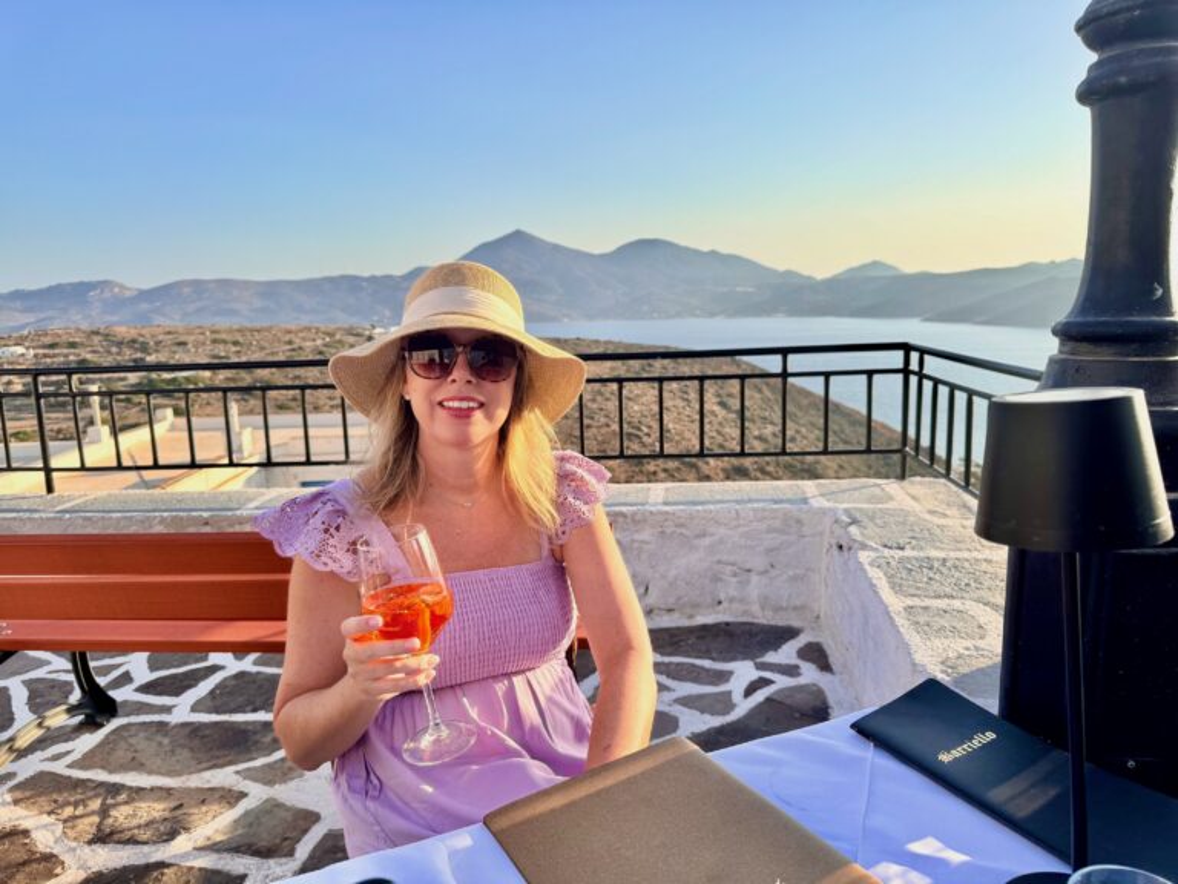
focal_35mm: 24
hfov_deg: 71.6
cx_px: 589
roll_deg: +1.6
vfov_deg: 56.8
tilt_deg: -9.8
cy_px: 442
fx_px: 817
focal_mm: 6.76
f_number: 1.78
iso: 80
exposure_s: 1/2331
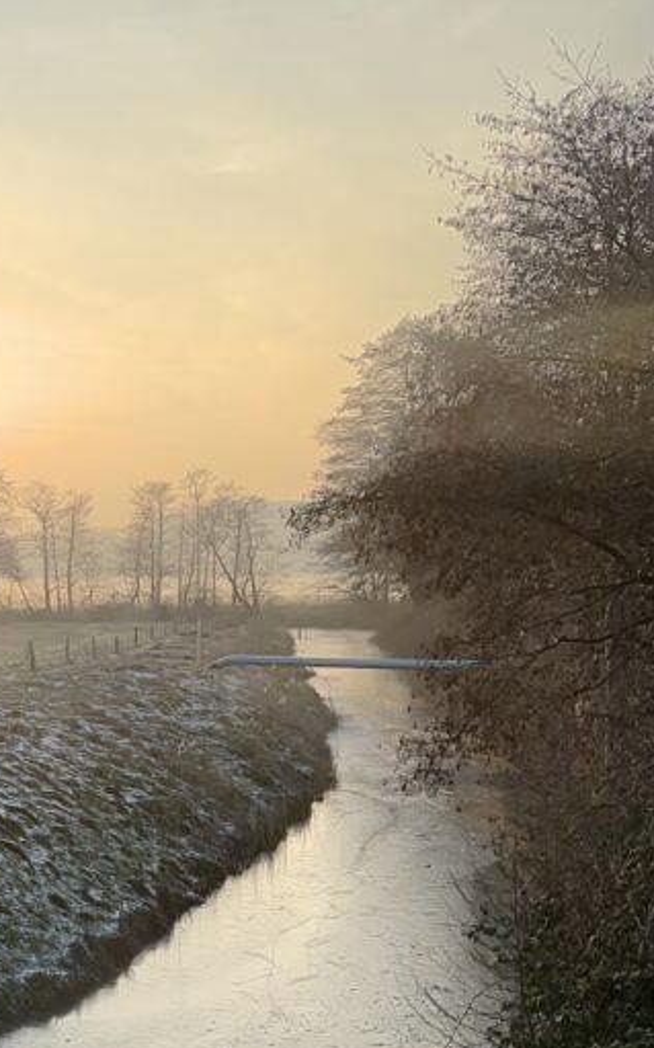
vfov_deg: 30.9
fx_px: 1884
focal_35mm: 66
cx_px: -205
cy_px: 693
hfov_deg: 18.3
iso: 40
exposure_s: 1/5882
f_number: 1.5
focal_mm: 5.7
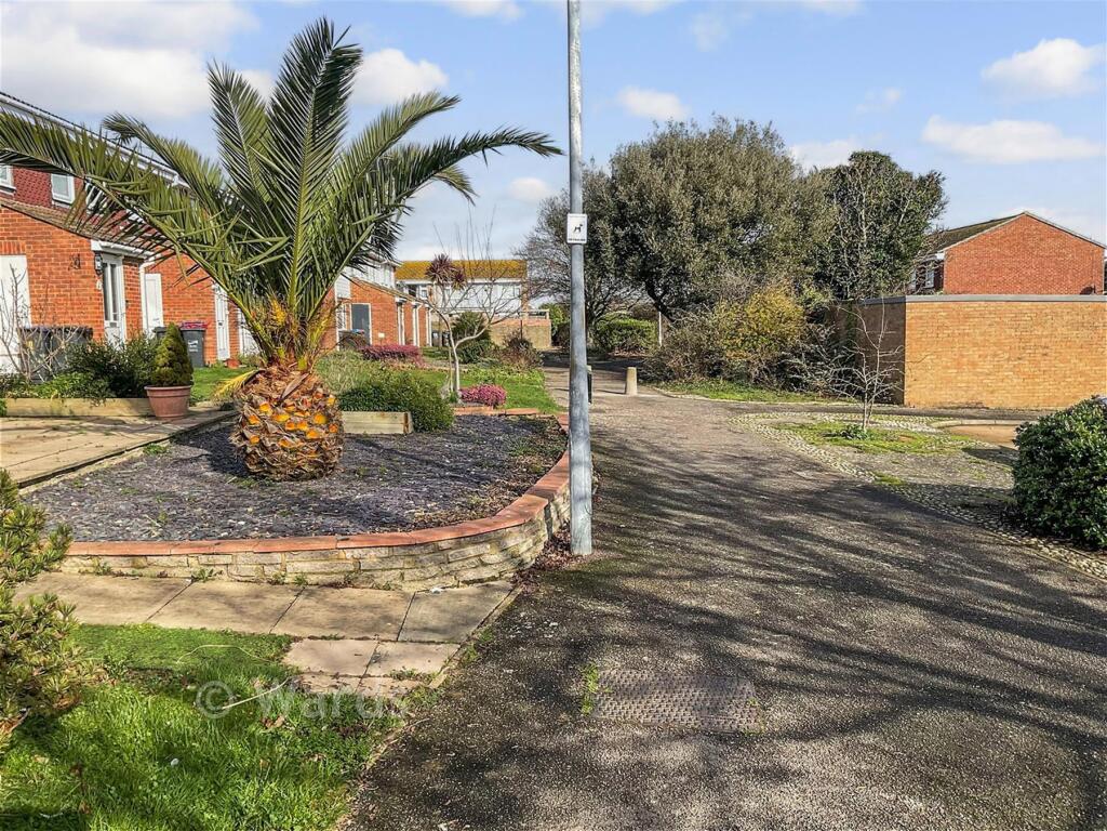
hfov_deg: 61.7
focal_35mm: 29
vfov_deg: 48.2
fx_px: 927
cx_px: 554
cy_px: 416
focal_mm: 3
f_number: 1.8
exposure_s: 1/1400
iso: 16
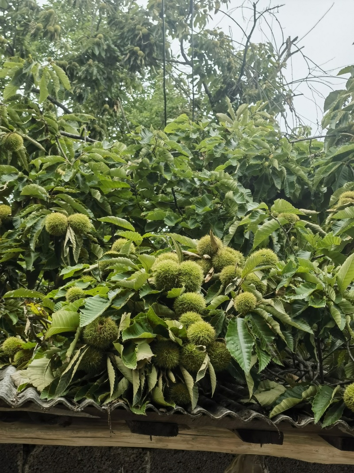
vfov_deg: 29.8
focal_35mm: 65
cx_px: 177
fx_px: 886
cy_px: 236
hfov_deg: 22.6
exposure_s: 1/954
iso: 50
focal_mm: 6.67
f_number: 1.9
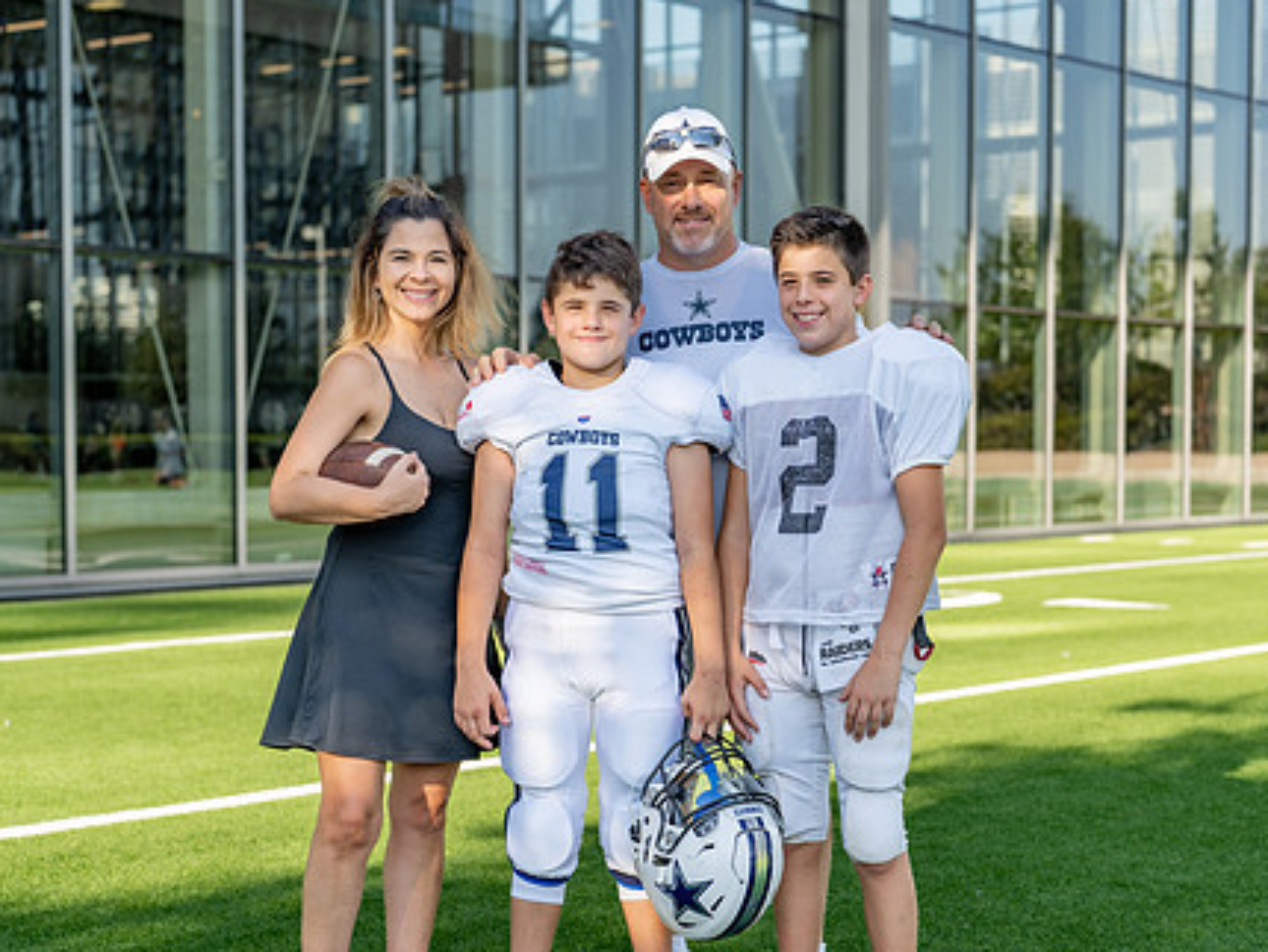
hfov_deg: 27.8
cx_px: 681
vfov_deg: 21.0
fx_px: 2566
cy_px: 572
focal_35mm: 70
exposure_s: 1/640
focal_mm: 50
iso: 100
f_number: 2.8
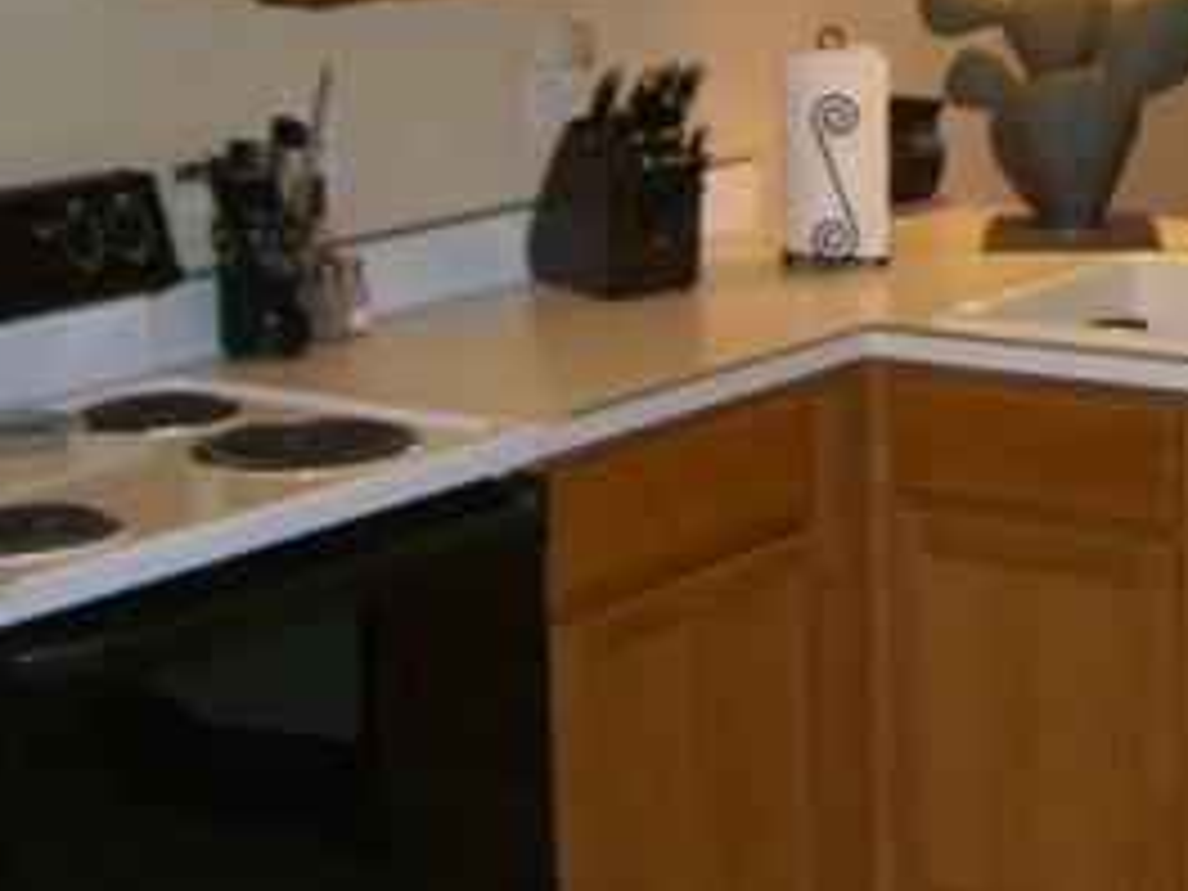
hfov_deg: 20.5
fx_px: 3157
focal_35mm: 92
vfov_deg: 15.9
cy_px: 122
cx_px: 1220
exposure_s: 1/60
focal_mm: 7.9
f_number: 2.8
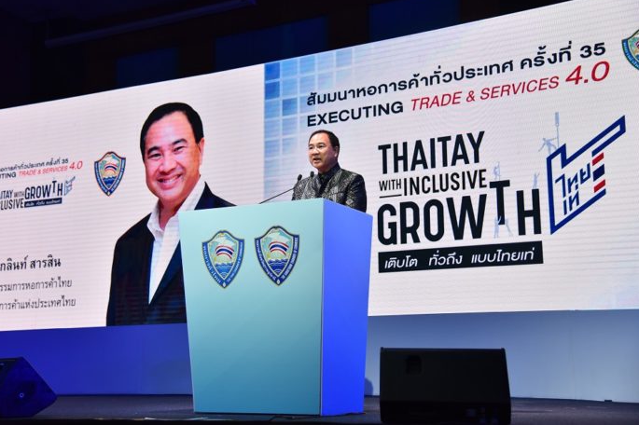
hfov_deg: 38.9
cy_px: 200
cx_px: 302
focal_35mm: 51
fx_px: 905
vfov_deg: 26.5
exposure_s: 1/200
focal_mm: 48
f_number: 4
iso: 640
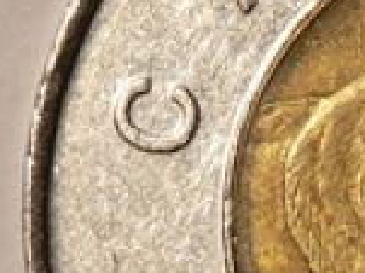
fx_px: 14740
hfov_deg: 1.4
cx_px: 467
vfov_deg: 1.1
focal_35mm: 1399
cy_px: 225
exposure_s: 1/50
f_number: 3.3
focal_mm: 42.6
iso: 80
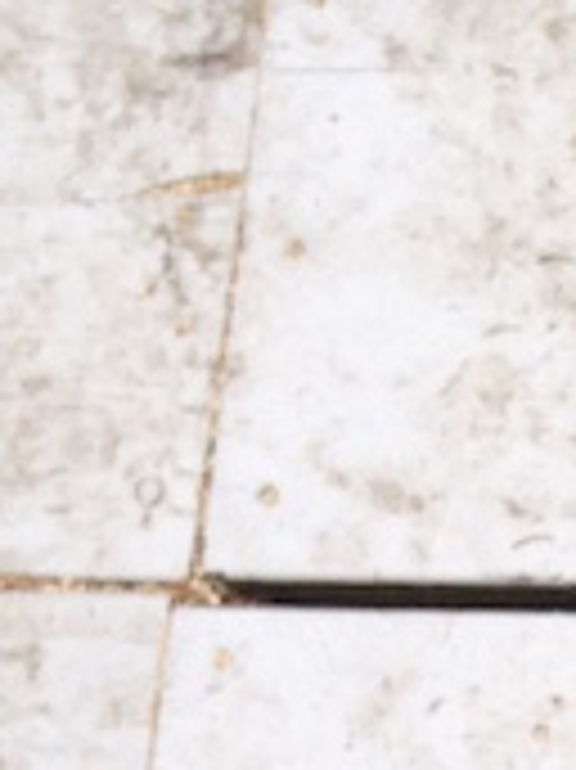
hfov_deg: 6.9
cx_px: 1634
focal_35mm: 198
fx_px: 4398
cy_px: 1288
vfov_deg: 9.6
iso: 50
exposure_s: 1/120
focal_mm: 4.12
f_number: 2.4
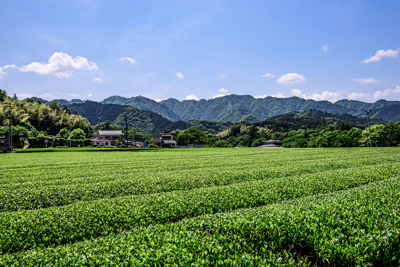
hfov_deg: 57.2
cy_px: 134
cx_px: 200
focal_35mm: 33
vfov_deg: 40.0
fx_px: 367
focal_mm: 33
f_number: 11
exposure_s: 1/400
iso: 400
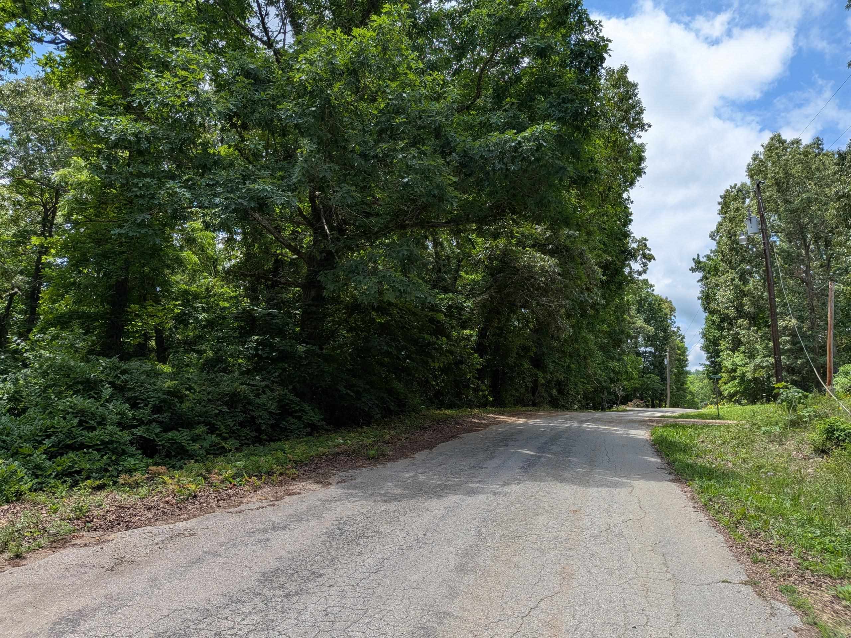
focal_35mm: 24
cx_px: 426
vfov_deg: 56.8
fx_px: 590
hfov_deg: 71.6
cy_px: 319
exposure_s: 1/1364
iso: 26
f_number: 1.7
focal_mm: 4.53
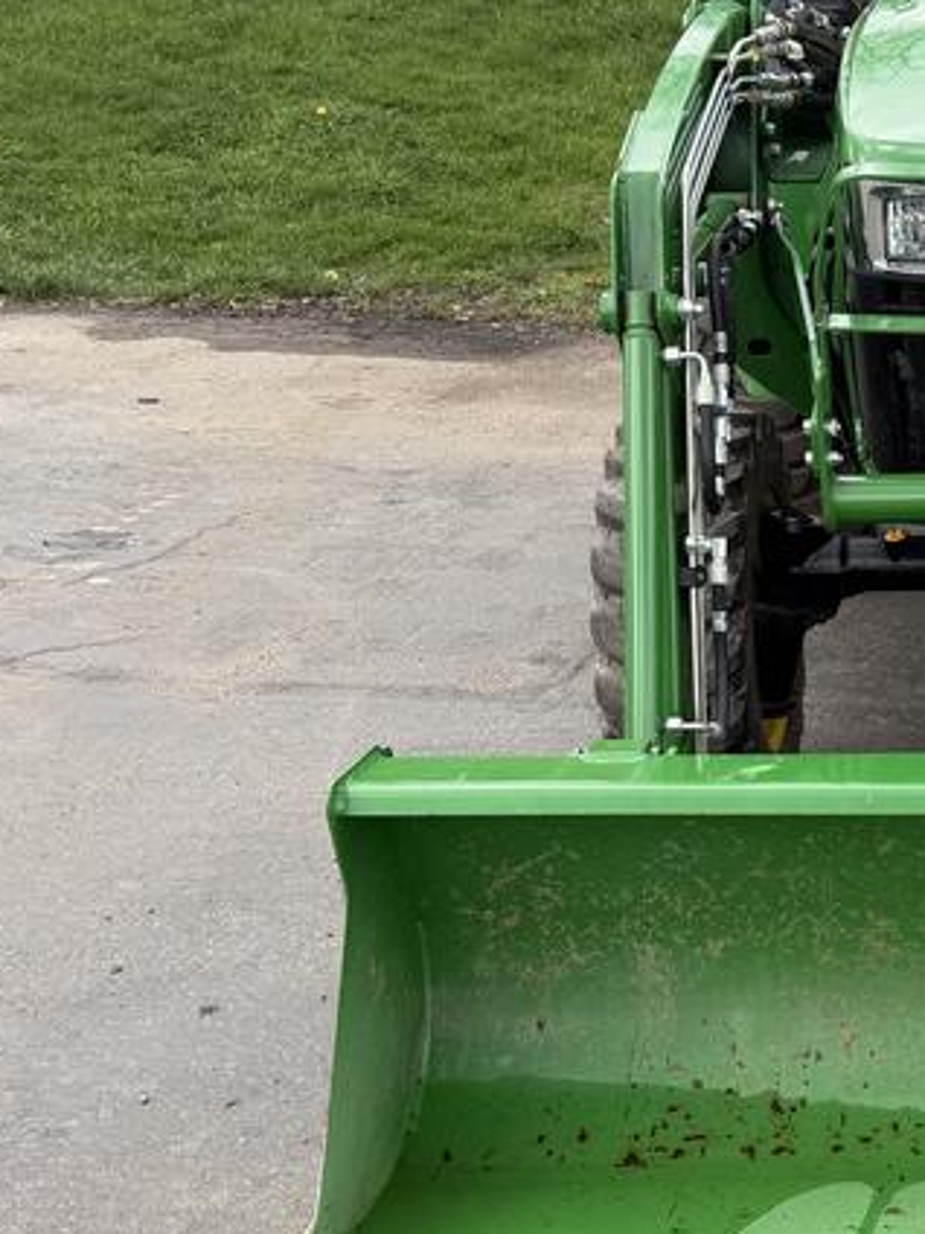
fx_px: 2066
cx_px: 1028
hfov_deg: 23.6
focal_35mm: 58
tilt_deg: -18.7
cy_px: 646
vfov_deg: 33.2
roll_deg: +0.8
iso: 80
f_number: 1.78
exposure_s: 1/909
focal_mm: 6.76
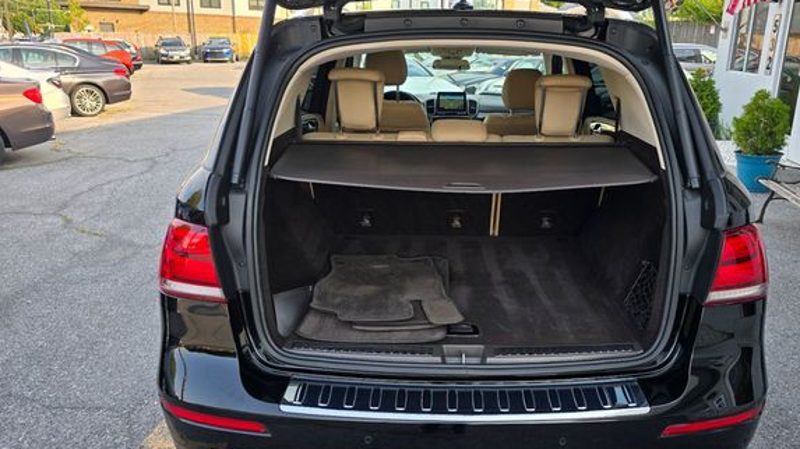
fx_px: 594
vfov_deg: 41.5
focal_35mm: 28
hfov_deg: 67.7
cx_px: 445
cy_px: 216
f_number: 1.7
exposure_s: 1/180
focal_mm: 6.3
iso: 12
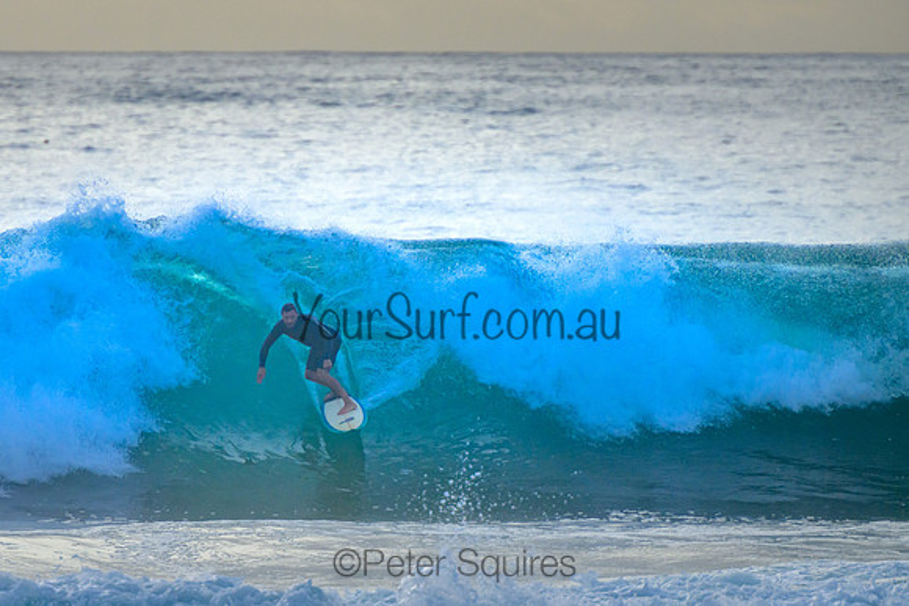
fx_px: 13885
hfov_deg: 3.7
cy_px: 299
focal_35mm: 550
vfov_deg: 2.5
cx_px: 347
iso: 1000
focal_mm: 400
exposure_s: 1/2000
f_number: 5.6
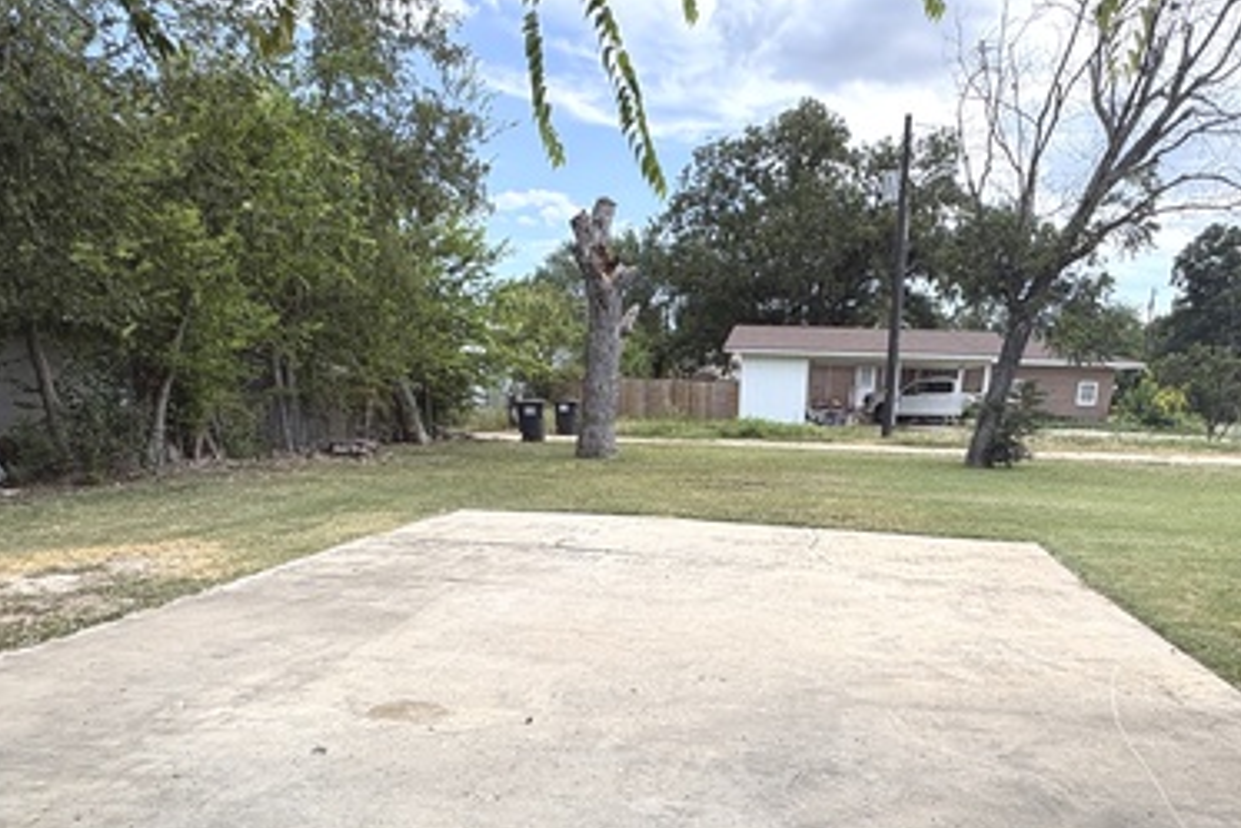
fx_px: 862
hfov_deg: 71.1
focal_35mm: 25
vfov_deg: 48.7
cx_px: 712
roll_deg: -2.1
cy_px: 652
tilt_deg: -16.9
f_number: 2.2
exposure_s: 1/879
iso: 40
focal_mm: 2.22
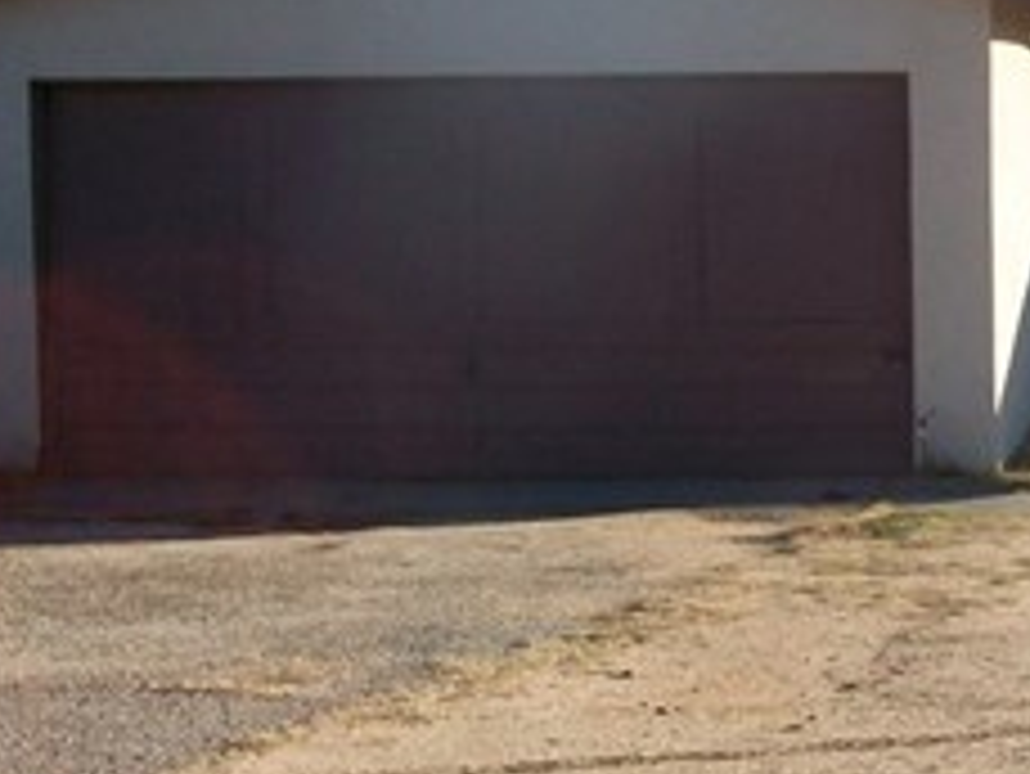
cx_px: 1295
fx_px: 2828
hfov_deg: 19.2
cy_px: 189
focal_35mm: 95
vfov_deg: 15.5
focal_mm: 5.7
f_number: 5.5
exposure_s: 1/320
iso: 80
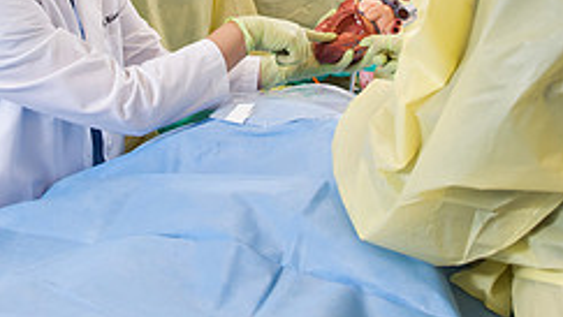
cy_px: -66
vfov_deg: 18.9
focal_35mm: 60
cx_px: 206
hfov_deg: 34.7
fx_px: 896
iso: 500
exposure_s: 1/200
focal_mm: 24
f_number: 4
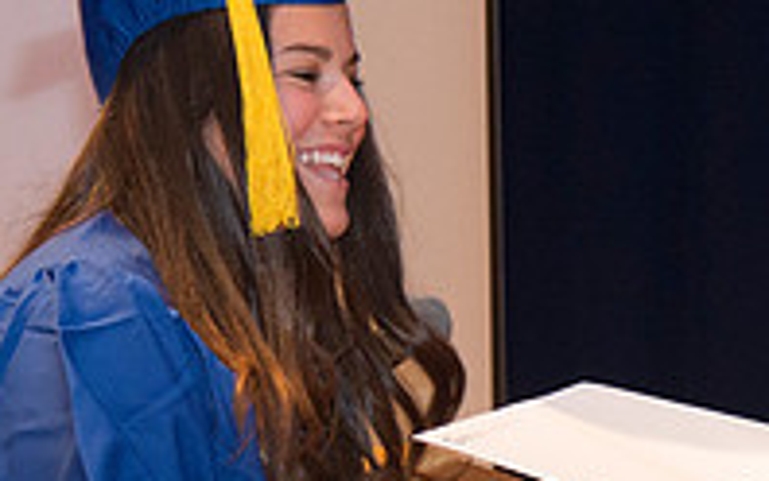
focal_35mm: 407
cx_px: 655
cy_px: 455
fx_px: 8535
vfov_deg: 3.2
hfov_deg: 5.2
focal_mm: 98
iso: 2000
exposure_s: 1/80
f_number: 5.3
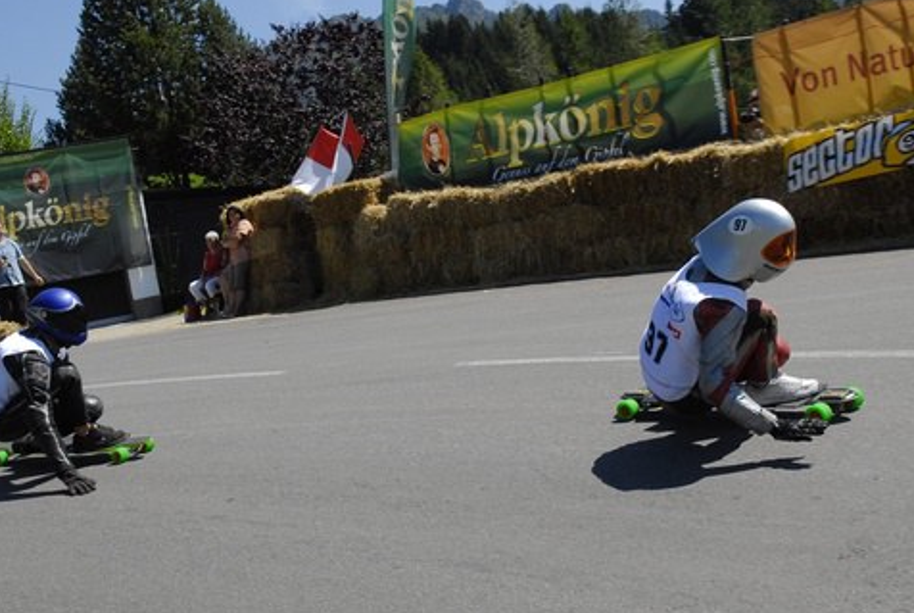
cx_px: 348
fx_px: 1475
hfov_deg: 34.3
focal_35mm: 58
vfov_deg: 23.5
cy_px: 321
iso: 320
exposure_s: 1/750
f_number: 7.1
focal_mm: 28
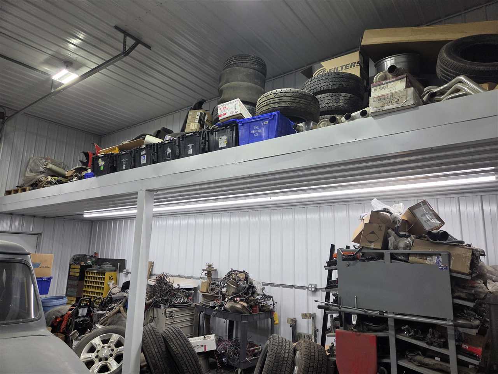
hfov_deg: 73.9
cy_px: 187
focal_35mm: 23
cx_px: 249
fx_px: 331
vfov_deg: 58.9
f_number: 1.8
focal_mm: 5.4
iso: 40
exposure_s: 1/120
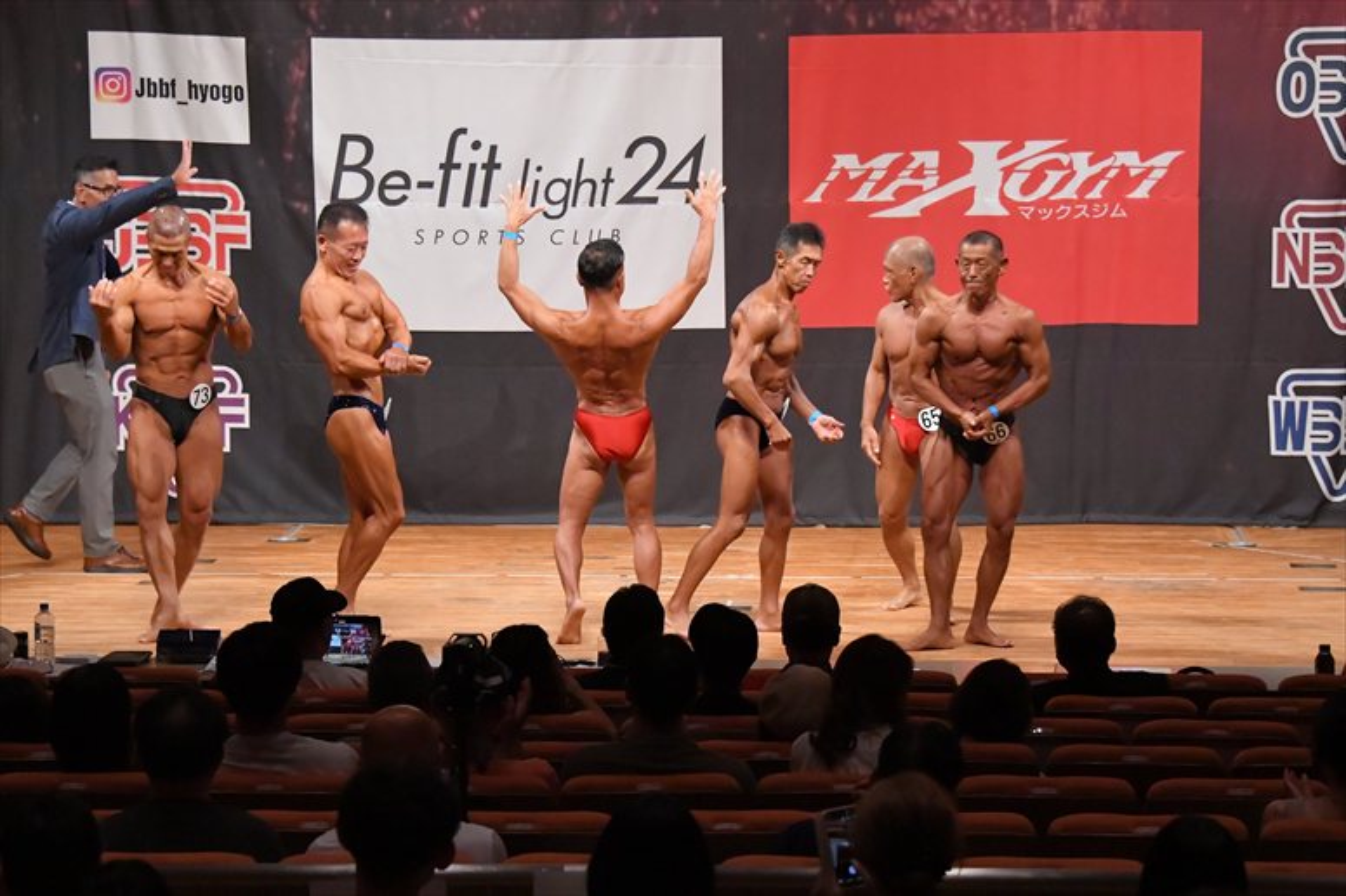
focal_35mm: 147
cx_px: 673
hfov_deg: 14.0
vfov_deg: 9.3
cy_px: 448
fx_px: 5494
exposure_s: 1/400
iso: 9000
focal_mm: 98
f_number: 5.6
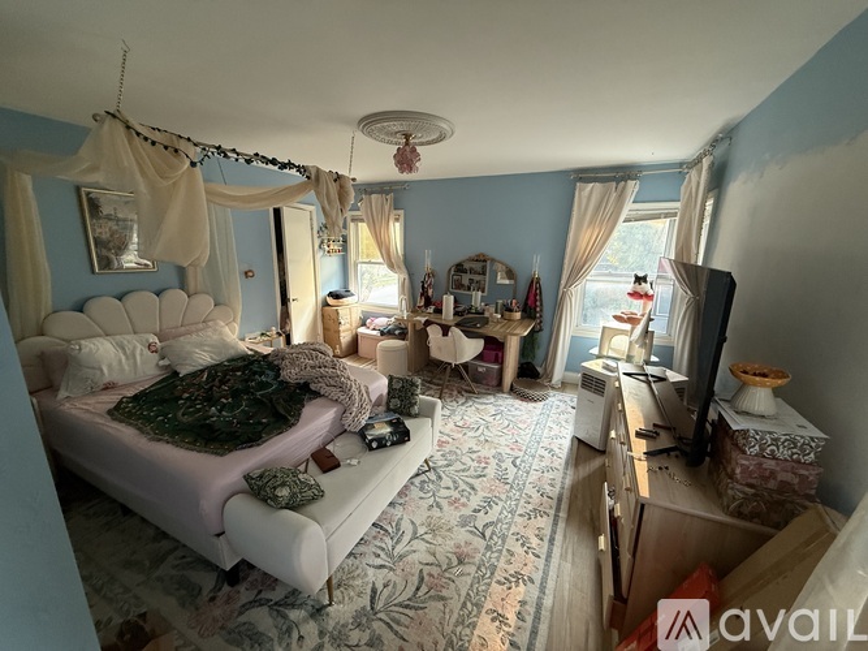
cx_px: 434
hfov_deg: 102.1
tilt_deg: -13.0
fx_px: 351
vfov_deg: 85.7
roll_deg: -1.1
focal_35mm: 14
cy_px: 326
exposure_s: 1/60
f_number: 2.2
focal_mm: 2.22
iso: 250
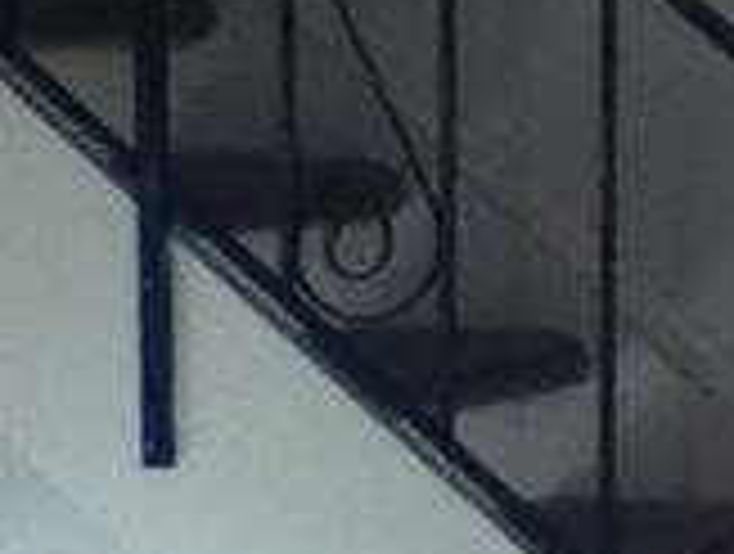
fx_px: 3995
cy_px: 441
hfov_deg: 10.3
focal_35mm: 188
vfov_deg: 7.9
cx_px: 901
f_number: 2.4
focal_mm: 3.85
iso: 80
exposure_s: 1/144
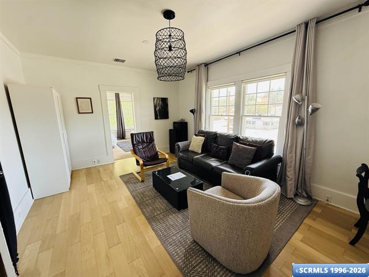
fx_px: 149
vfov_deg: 85.7
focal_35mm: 14
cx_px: 184
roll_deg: +1.0
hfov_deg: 102.1
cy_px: 138
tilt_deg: -10.8
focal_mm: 2.22
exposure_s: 1/99
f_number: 2.2
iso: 100
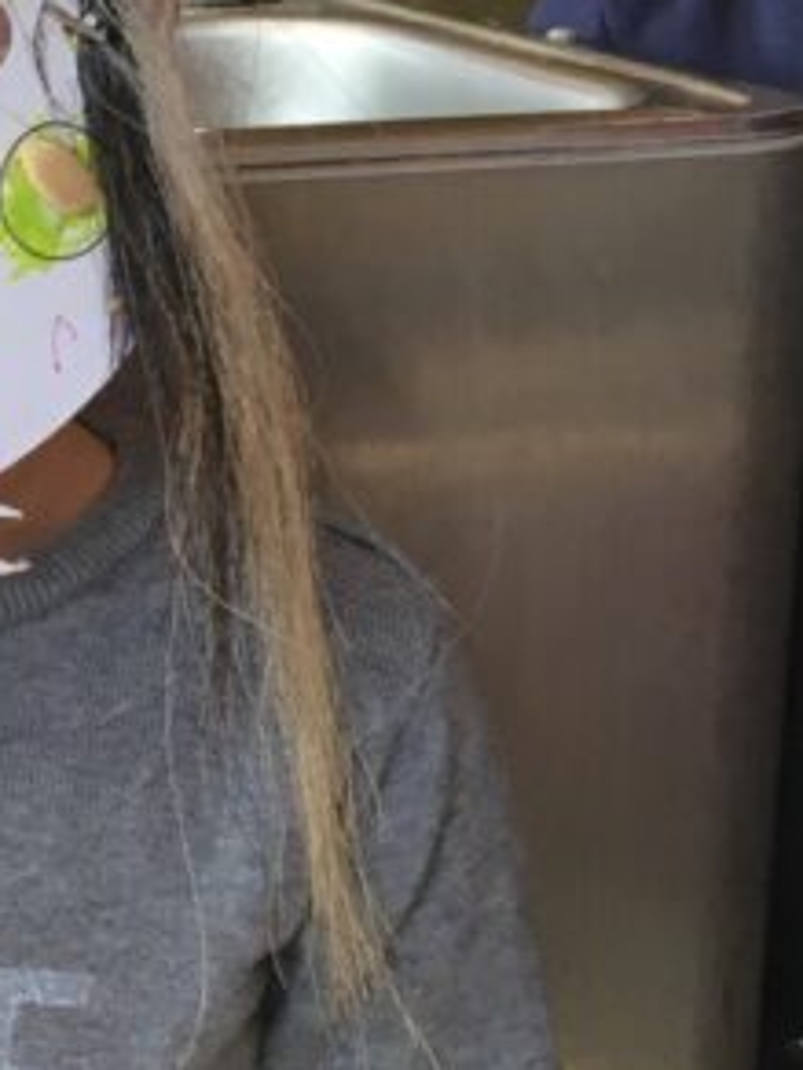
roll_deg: +3.8
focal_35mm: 106
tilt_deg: -15.5
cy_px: 522
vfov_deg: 18.5
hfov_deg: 12.2
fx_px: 3279
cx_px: -840
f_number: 2.2
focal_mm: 4.15
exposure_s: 1/33
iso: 32
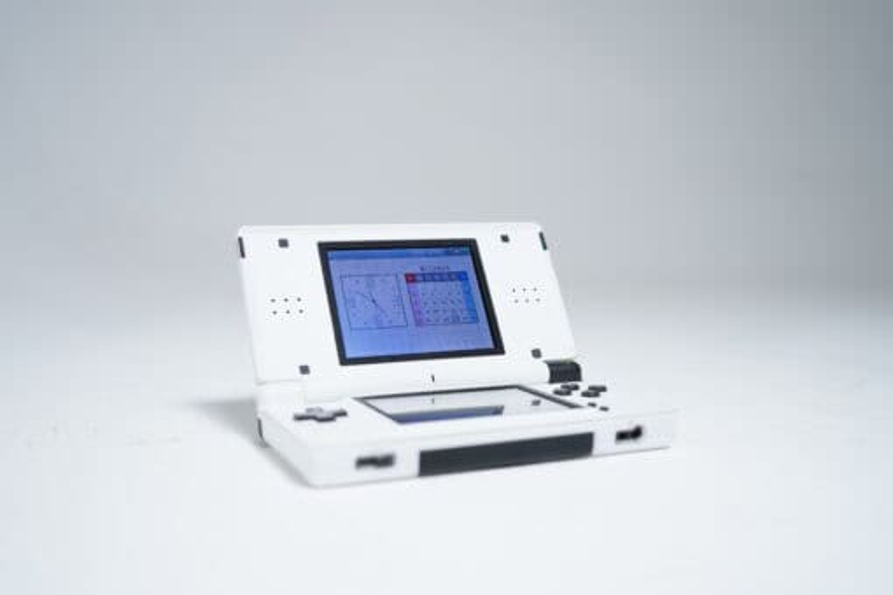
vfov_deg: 35.1
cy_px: 298
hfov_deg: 50.7
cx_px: 446
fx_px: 943
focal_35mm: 38
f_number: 4
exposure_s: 1/15
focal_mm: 38
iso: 250
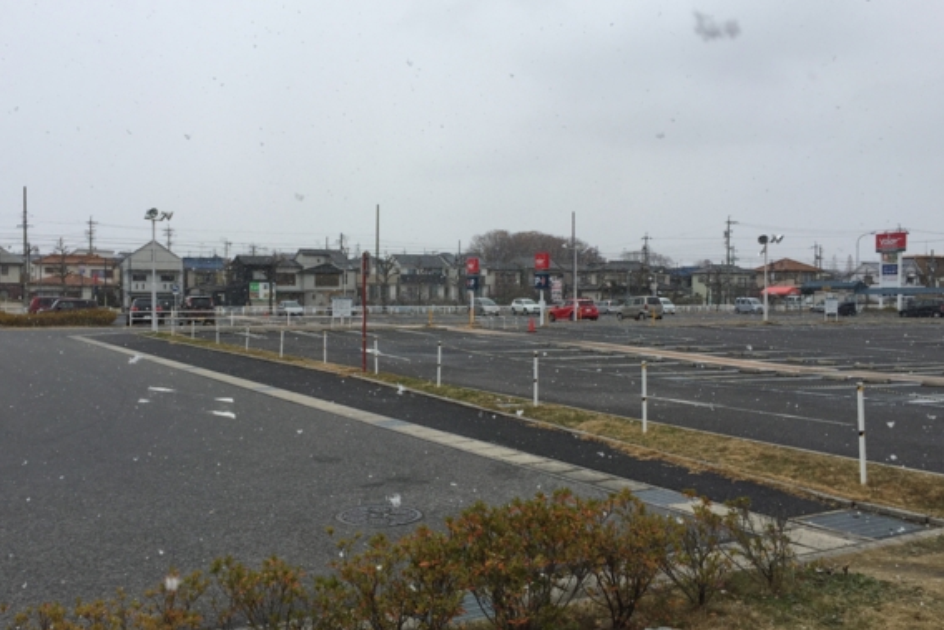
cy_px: 317
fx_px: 892
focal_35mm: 34
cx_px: 435
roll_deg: -0.2
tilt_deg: -1.0
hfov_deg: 55.7
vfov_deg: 38.9
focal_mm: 4.15
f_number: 2.2
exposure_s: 1/860
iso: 32
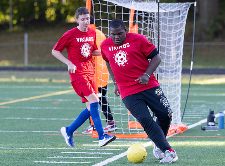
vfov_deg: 4.0
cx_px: 113
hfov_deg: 5.4
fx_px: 2404
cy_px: 111
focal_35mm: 372
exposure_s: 1/1600
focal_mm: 200
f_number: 4
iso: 2500
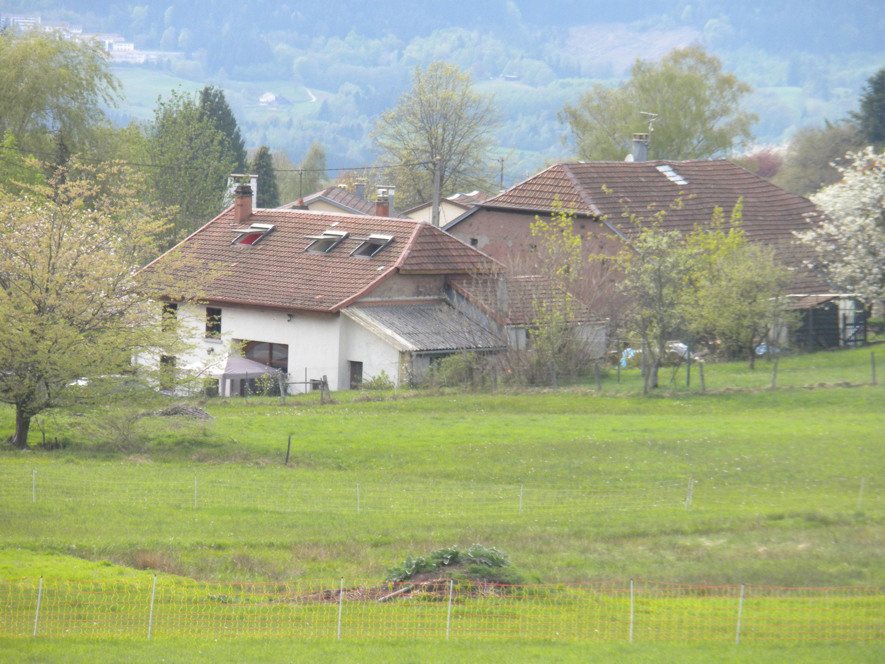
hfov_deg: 8.3
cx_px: 442
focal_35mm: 238
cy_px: 332
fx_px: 6085
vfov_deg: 6.2
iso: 265
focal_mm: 42.1
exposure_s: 1/387
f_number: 5.2
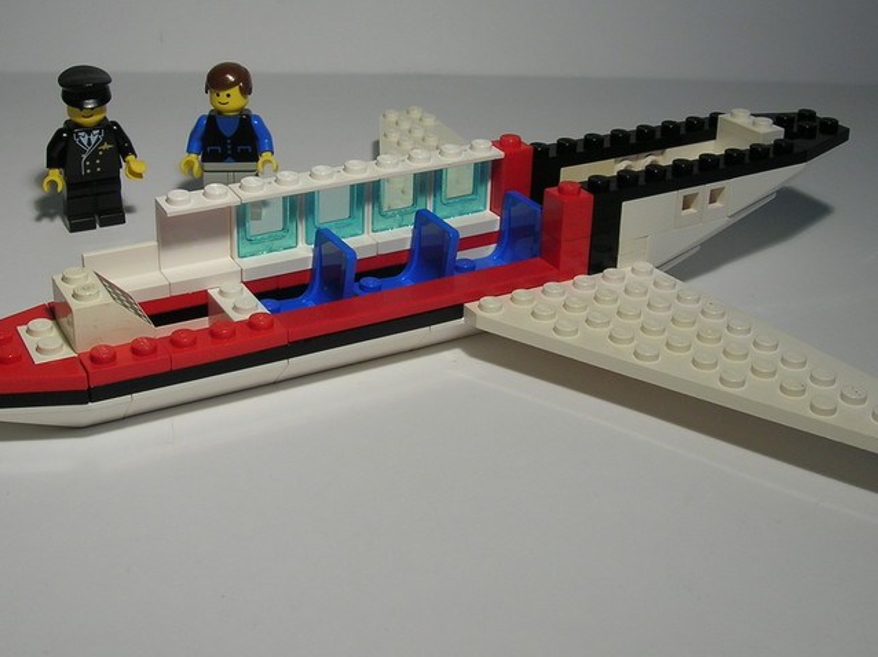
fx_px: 1216
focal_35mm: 48
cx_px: 440
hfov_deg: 39.7
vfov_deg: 30.1
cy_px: 239
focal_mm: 5.7
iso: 50
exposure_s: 1/22.5
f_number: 4.9
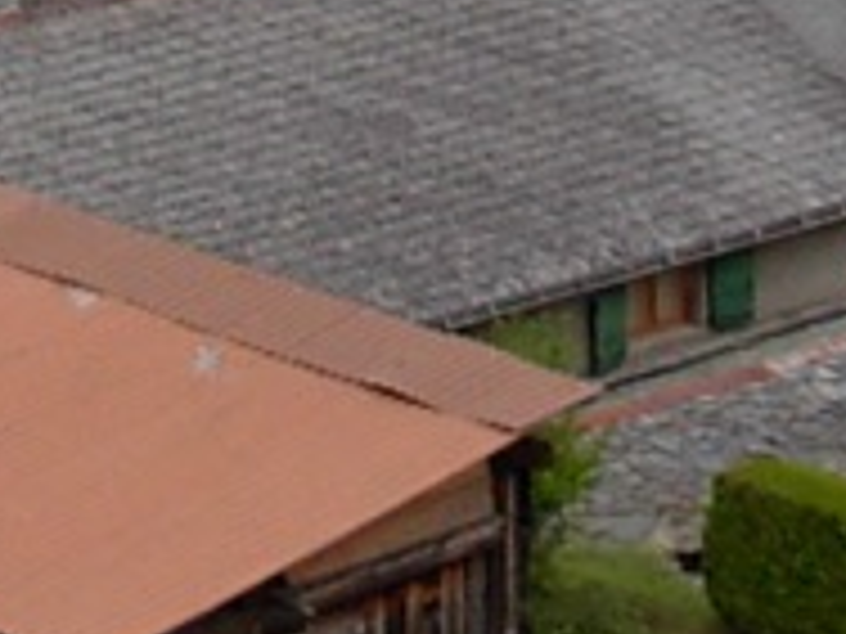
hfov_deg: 7.0
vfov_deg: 5.1
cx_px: 238
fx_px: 6916
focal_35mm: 283
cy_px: -940
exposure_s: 1/609
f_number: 2.9
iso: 79
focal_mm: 6.3
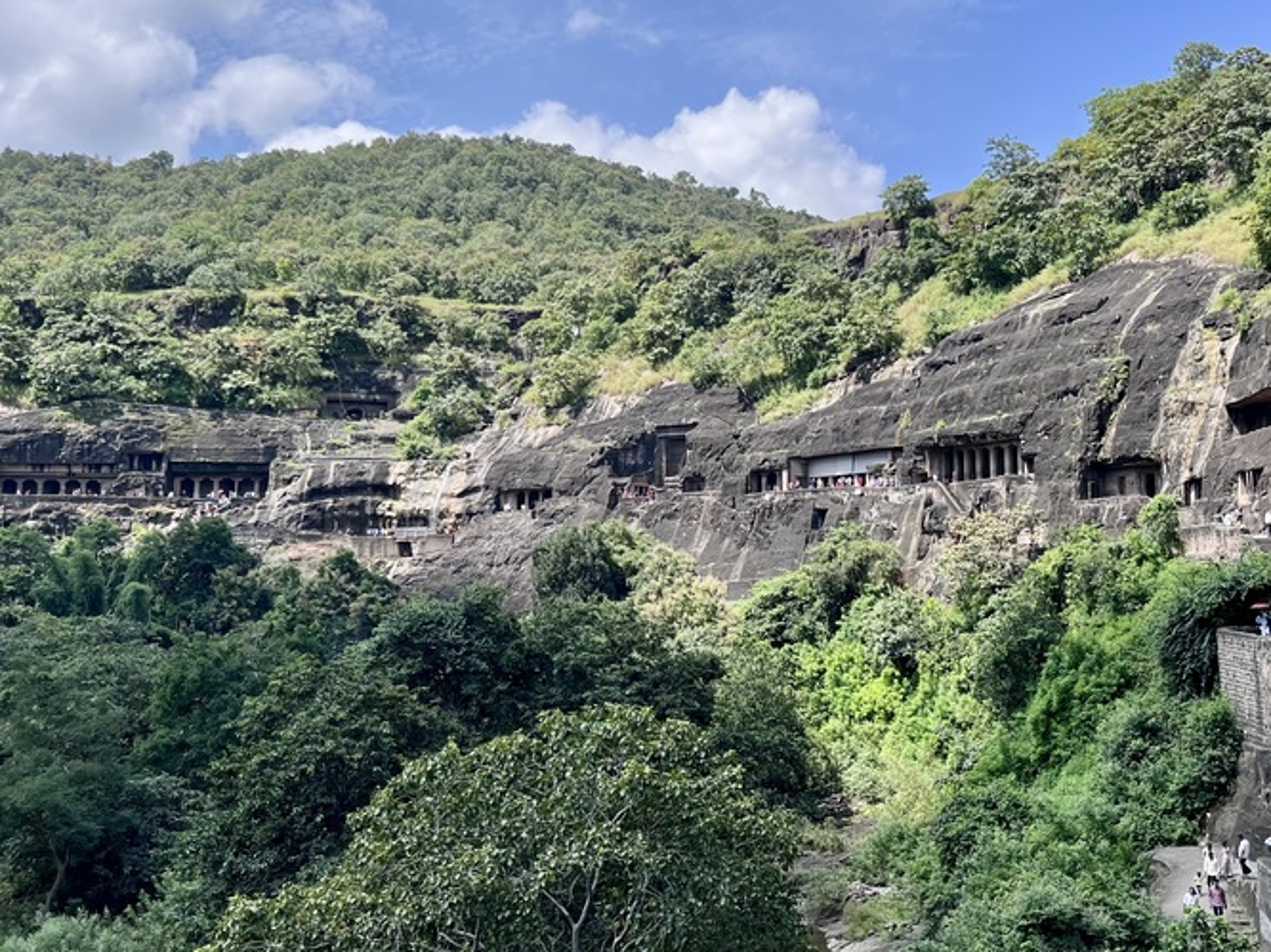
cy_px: 395
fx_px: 1468
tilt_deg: +7.1
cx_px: 622
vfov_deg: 35.8
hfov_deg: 46.8
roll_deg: +0.5
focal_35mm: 40
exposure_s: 1/2967
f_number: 1.6
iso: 50
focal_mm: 5.1
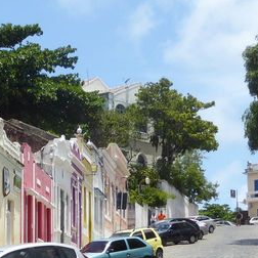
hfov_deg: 13.2
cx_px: -38
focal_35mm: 129
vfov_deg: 13.4
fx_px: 1088
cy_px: 224
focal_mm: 7.8
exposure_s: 1/640
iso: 80
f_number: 3.9
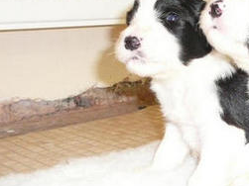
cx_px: 207
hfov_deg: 26.4
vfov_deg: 20.3
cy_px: 50
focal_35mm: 72
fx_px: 518
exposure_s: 1/30
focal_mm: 5.2
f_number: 2.8
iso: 400
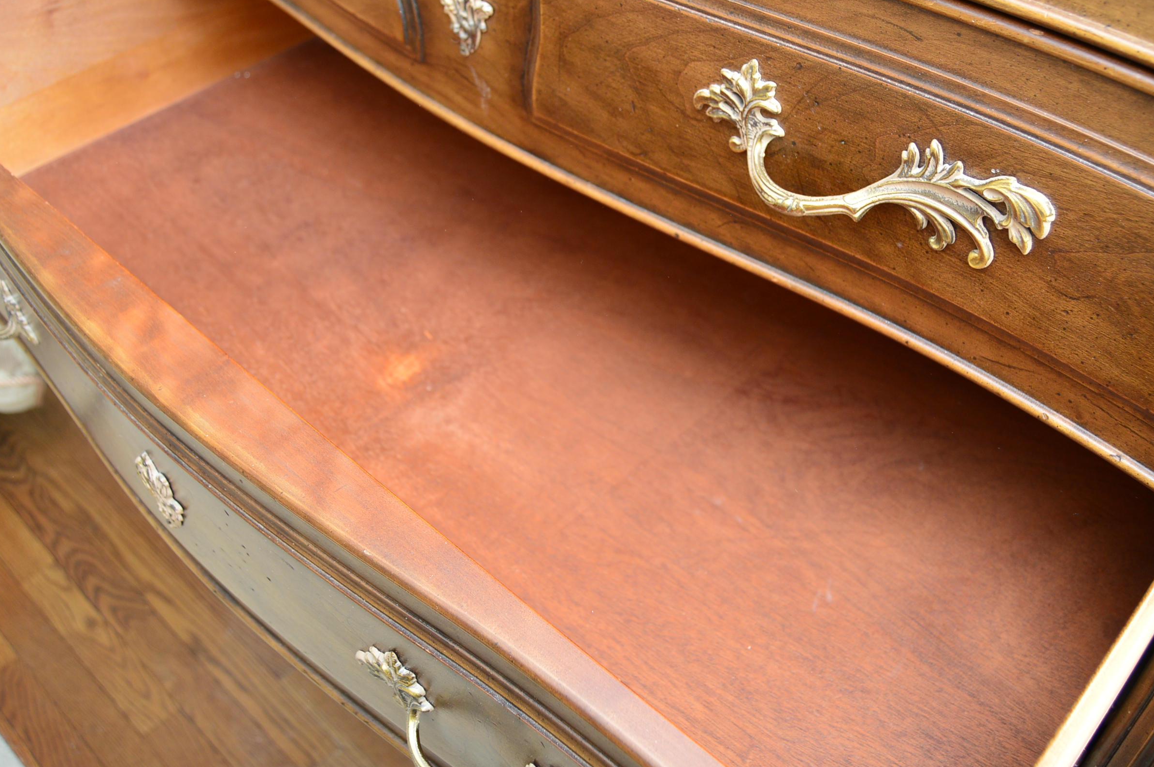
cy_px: 332
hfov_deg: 55.8
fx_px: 1089
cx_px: 623
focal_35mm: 34
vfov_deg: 38.7
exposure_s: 1/200
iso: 200
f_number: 3.5
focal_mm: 18
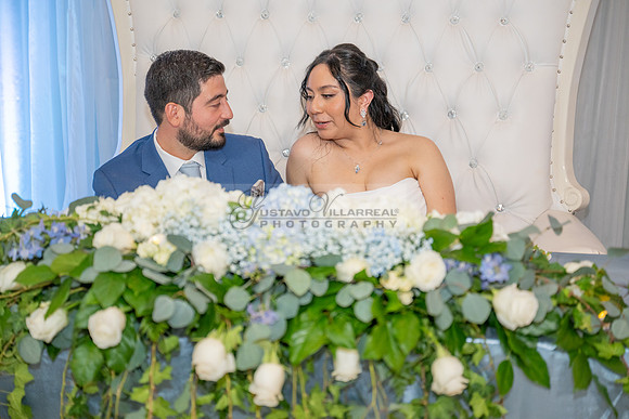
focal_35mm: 70
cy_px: 210
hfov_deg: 28.8
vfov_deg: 19.5
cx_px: 314
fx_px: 1223
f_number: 2.8
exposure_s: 1/160
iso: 1000
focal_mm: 70
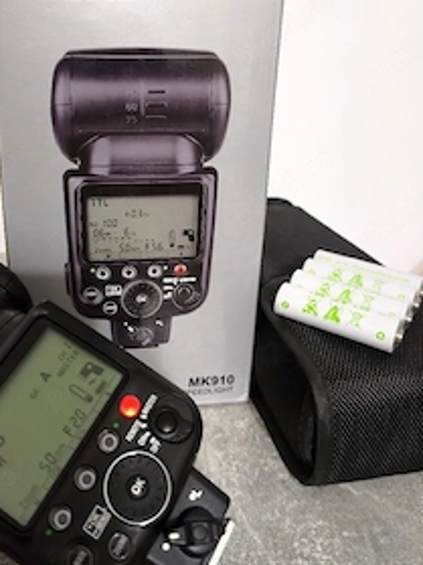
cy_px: 225
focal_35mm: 33
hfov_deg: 42.5
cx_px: 150
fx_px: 538
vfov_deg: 55.0
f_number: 1.7
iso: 640
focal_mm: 5.35
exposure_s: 1/50.3
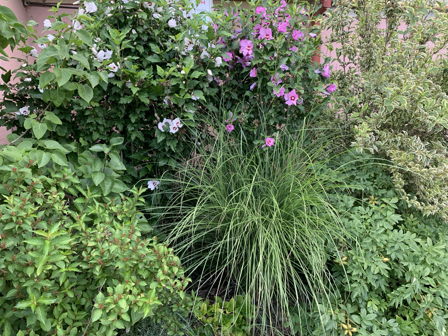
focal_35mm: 26
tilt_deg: -11.0
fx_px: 336
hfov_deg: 67.3
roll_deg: +1.7
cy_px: 168
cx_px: 224
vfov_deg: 53.1
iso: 32
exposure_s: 1/122
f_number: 1.8
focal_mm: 4.25
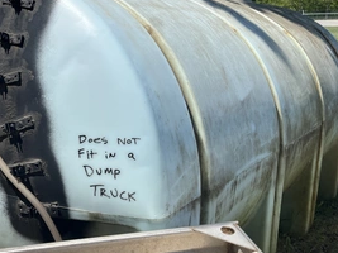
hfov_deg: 47.7
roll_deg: +0.0
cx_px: 139
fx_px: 381
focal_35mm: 39
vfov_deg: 36.7
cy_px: 108
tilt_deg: -13.6
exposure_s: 1/4854
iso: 50
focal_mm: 5.1
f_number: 1.6
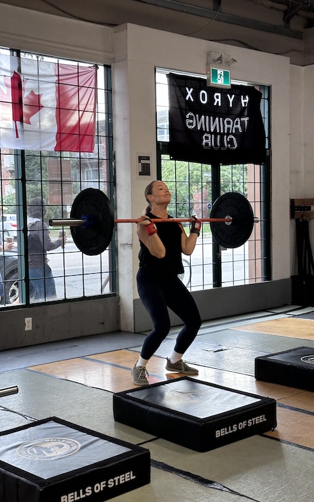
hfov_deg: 24.9
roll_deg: +1.2
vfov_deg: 38.9
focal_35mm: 52
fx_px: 712
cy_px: 247
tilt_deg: -3.0
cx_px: 162
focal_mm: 6.86
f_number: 1.78
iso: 64
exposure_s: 1/120
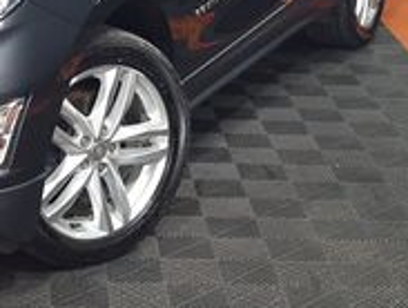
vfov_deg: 22.9
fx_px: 697
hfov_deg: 30.1
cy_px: -62
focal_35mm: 59
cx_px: -11
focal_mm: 5.54
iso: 200
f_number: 1.8
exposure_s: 1/60
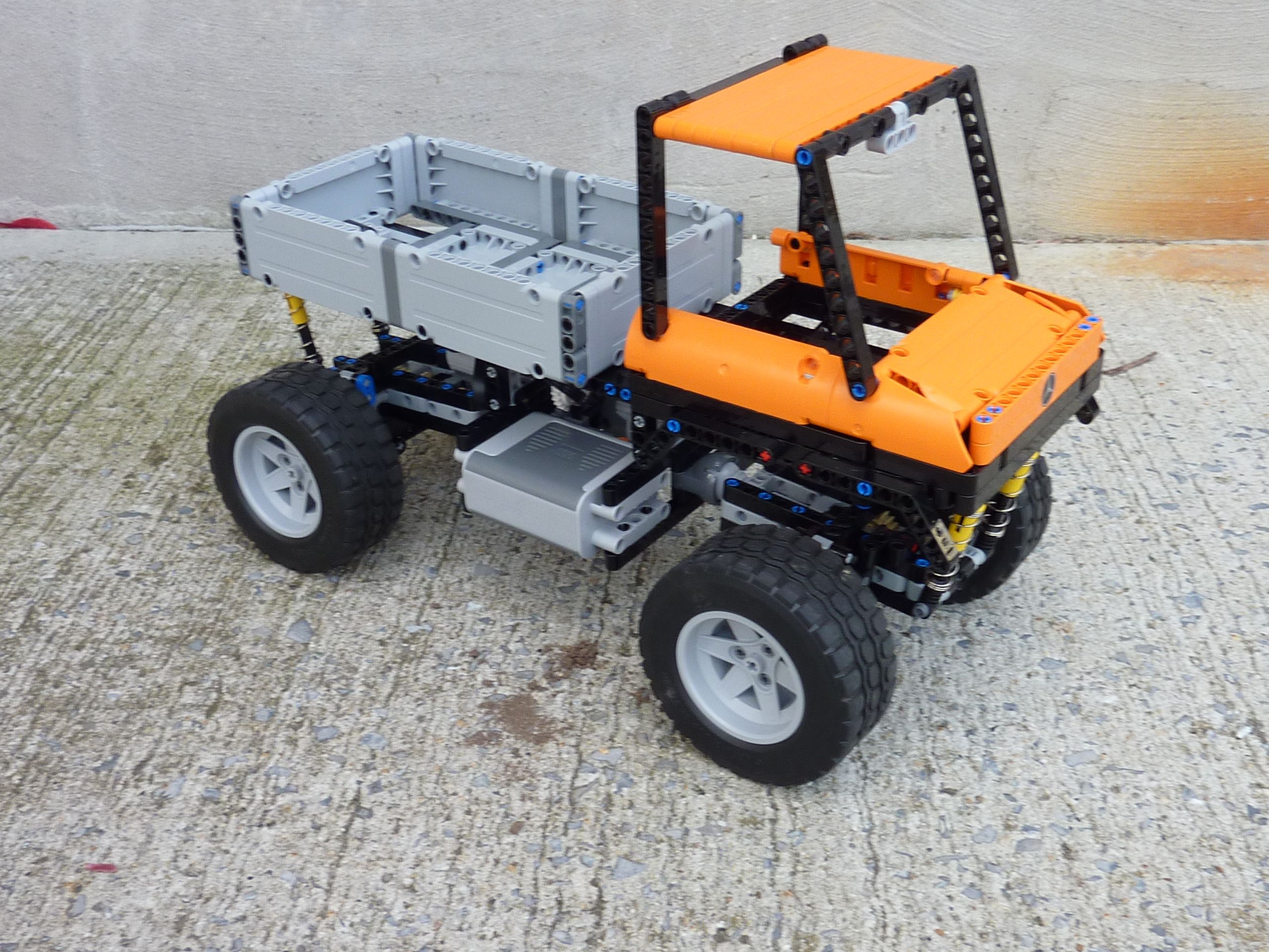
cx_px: 634
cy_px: 476
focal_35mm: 38
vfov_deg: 37.7
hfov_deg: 49.0
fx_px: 1393
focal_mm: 4.4
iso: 80
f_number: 3.3
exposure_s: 1/80
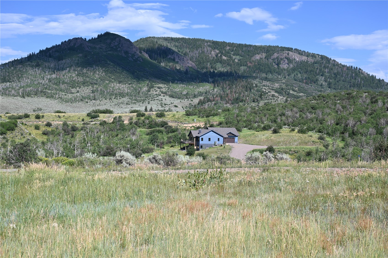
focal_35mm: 45
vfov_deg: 29.8
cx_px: 194
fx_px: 485
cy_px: 129
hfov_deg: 43.6
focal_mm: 45
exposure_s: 1/400
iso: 100
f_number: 7.1
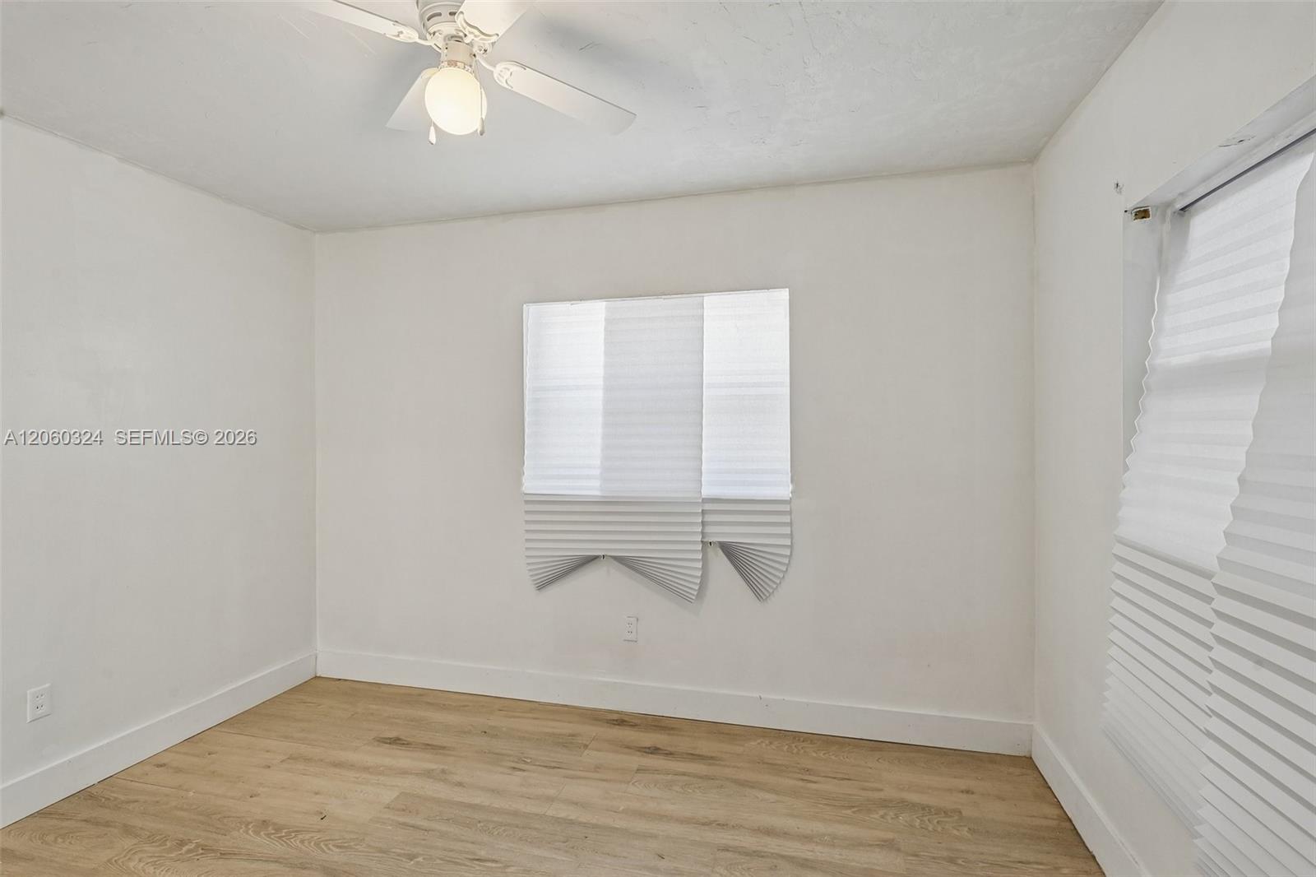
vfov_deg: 70.4
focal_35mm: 17
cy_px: 438
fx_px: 621
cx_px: 658
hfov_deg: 93.3
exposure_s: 1/20
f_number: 8
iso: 250
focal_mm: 17
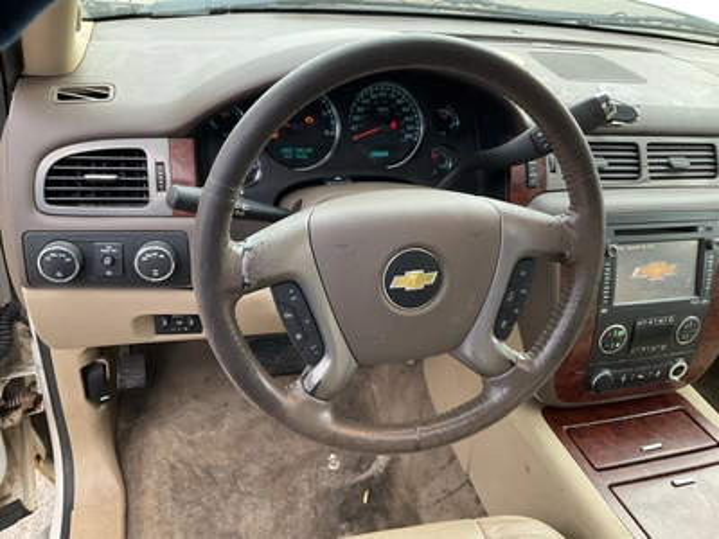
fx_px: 602
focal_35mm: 29
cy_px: 270
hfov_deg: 61.7
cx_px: 360
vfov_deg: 48.2
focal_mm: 3
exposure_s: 1/121
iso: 64
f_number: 1.8
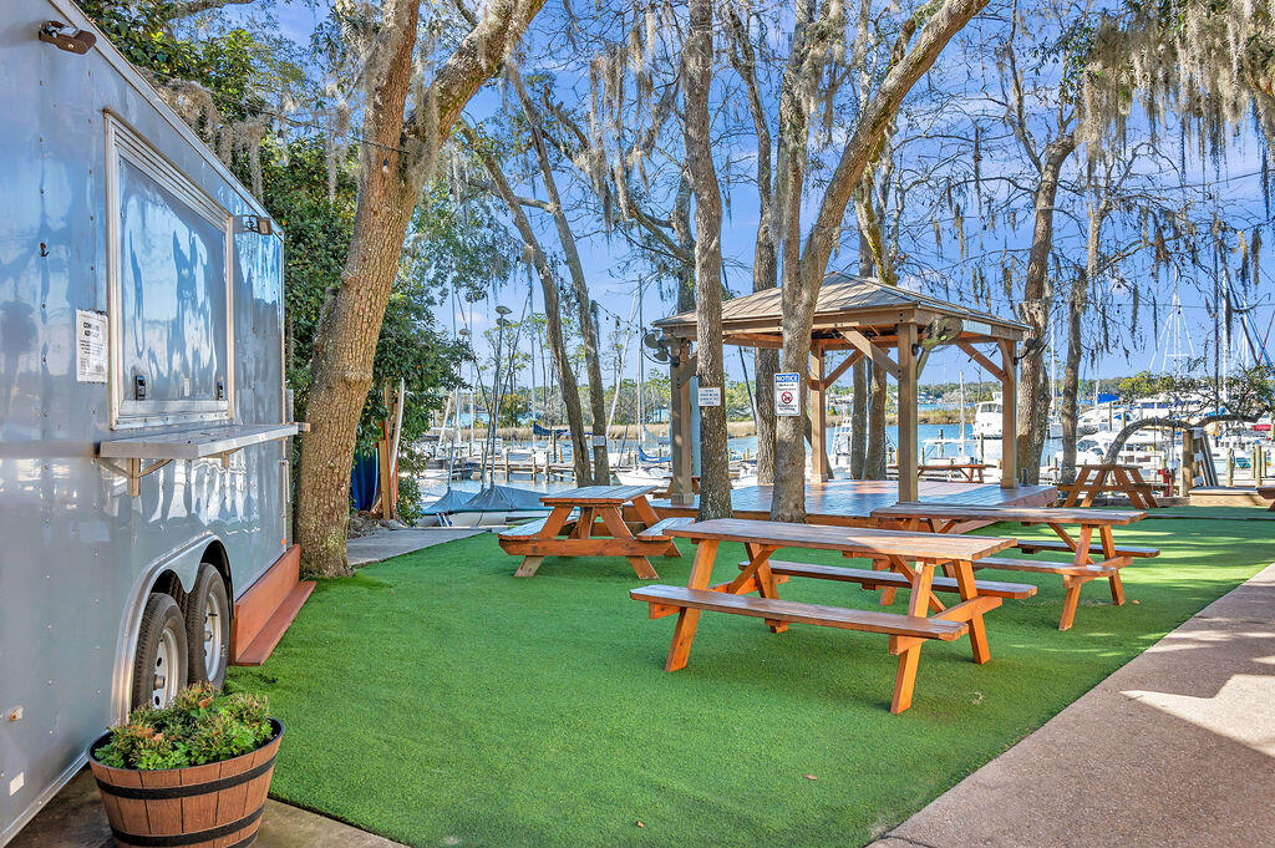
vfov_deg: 46.3
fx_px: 991
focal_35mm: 28
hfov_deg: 65.5
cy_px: 424
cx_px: 638
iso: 400
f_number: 8
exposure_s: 1/200
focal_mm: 28
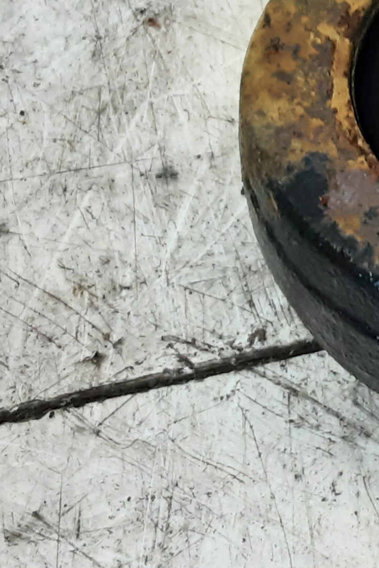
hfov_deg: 15.6
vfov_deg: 23.7
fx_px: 1327
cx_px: 466
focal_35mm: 84
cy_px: 87
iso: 160
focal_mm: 2.91
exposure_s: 1/50
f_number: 1.9
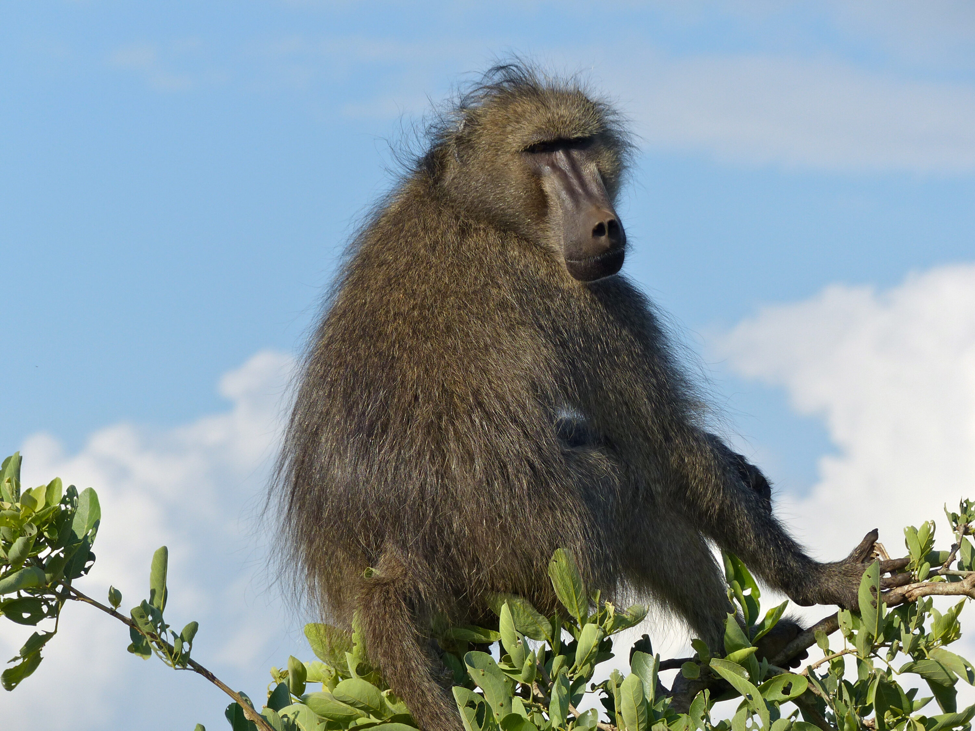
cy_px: 366
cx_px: 488
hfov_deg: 6.3
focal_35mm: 316
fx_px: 8901
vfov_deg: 4.7
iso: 100
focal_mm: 56.9
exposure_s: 1/2000
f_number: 2.8
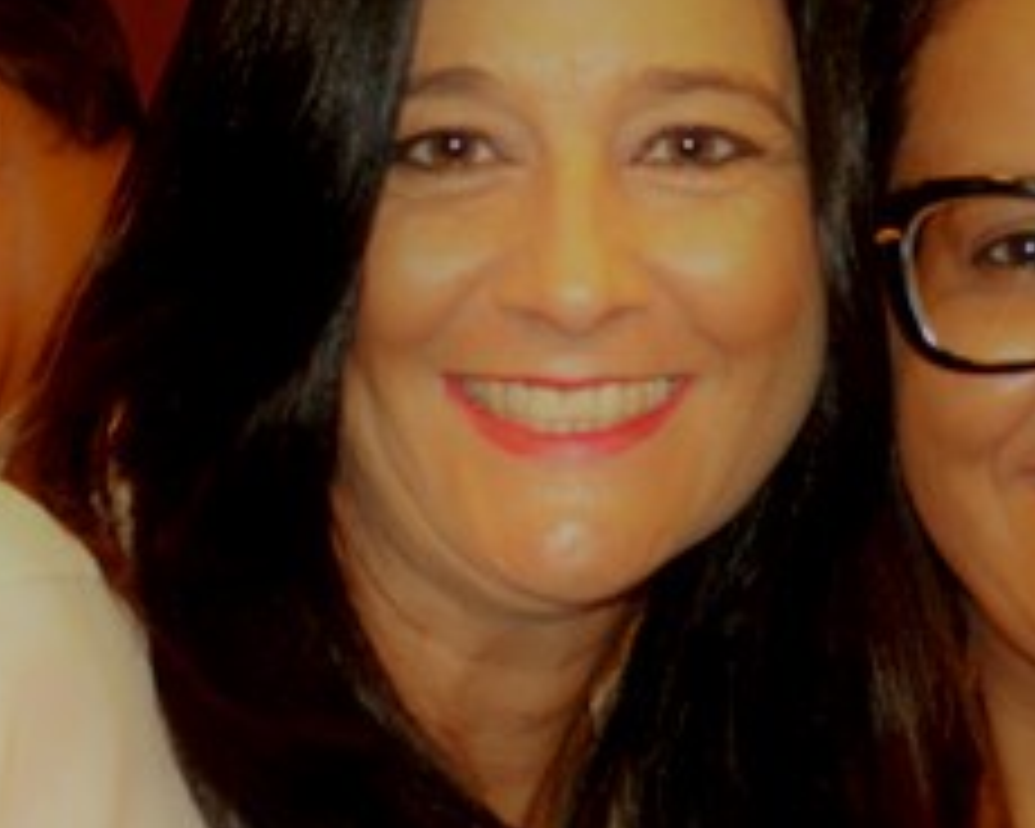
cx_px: 639
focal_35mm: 149
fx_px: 4577
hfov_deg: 12.9
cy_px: 594
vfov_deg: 10.3
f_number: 3.5
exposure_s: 1/160
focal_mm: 35
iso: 4500
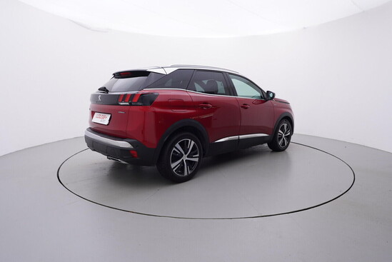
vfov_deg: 56.2
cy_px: 131
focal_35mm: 22
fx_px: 245
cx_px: 196
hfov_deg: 77.3
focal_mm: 15
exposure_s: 1/80
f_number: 5
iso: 200
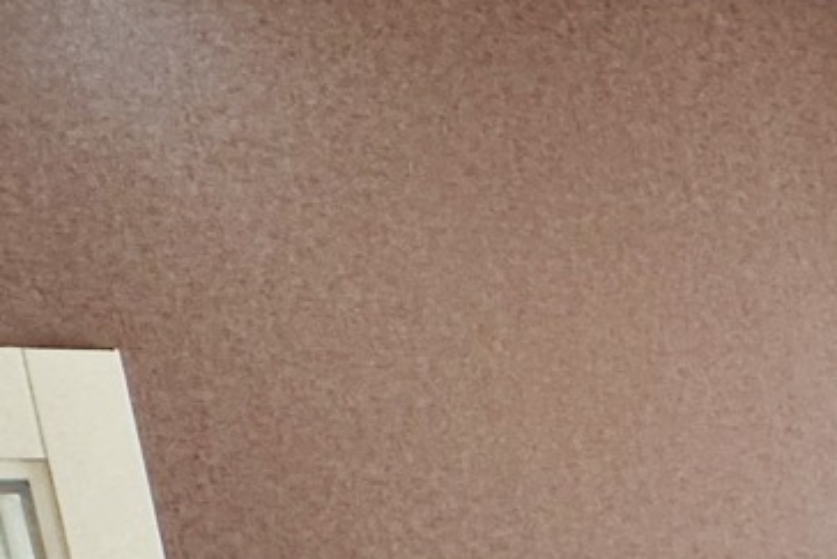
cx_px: 1472
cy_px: 1056
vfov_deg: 14.6
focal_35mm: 80
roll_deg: +4.2
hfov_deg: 19.5
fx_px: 1861
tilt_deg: -12.2
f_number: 2.2
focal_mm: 2.22
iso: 64
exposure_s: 1/100
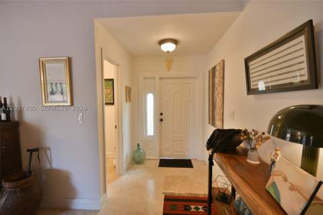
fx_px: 134
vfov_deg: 77.2
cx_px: 162
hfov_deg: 100.4
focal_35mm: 15
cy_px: 108
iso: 450
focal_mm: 10
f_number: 4
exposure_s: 1/15
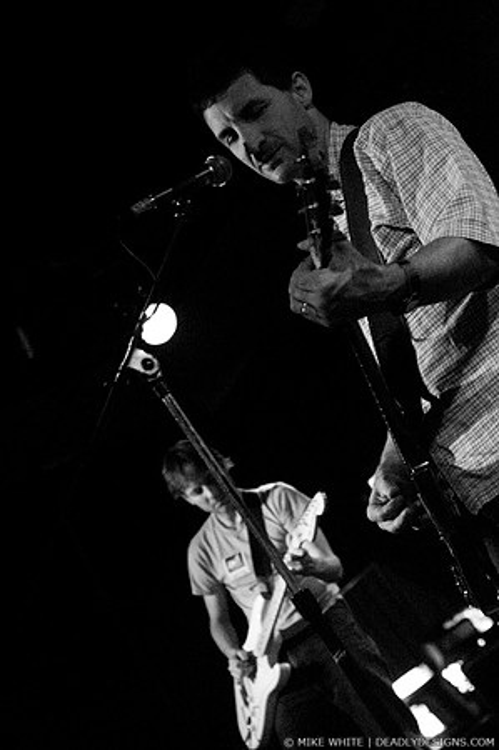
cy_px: 375
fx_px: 1250
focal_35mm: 60
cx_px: 250
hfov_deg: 22.6
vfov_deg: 33.4
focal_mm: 40
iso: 1600
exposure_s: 1/25
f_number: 2.8
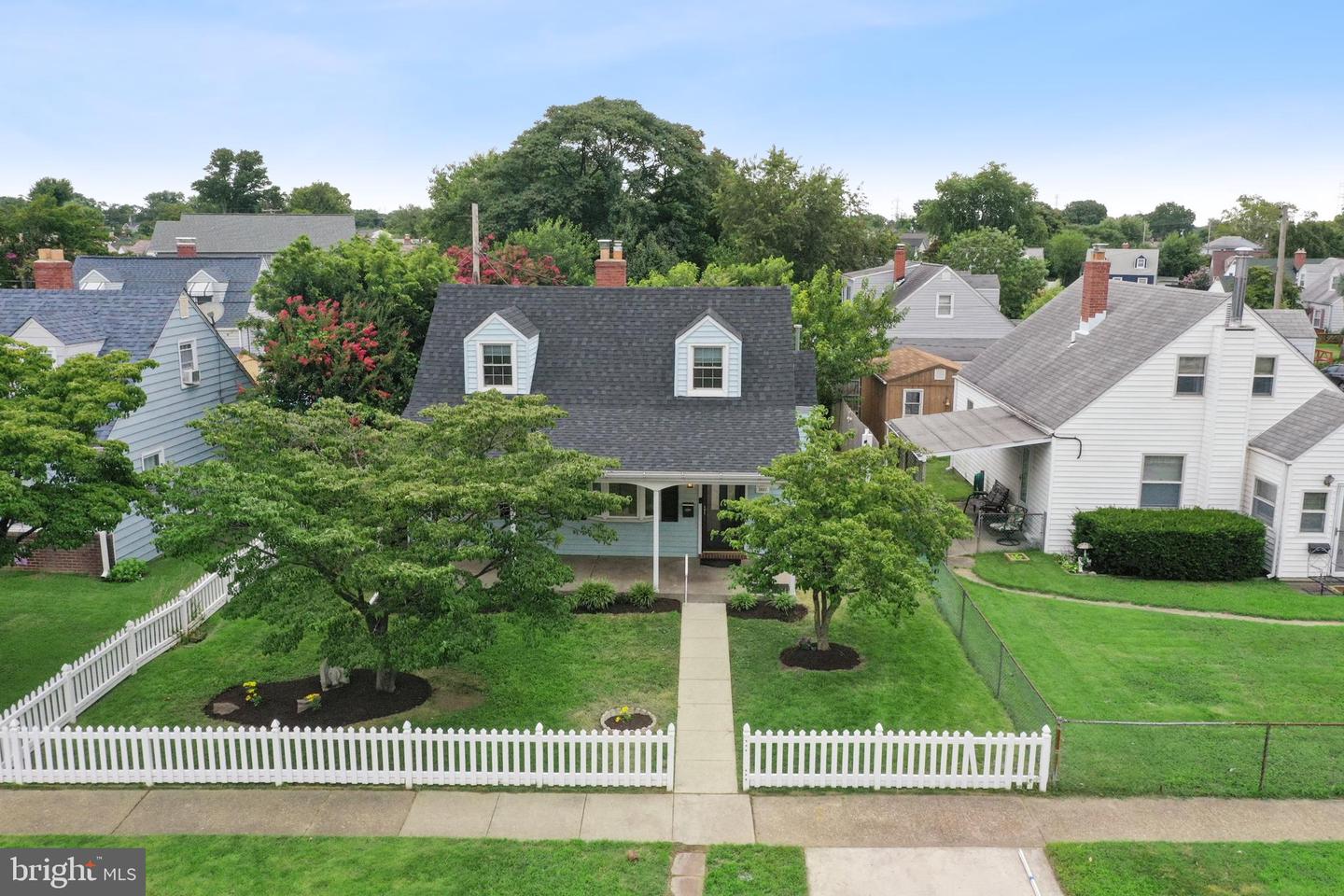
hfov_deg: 65.5
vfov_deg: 46.4
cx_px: 672
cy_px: 448
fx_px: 1045
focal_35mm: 28
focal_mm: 10.26
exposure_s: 1/160
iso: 400
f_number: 11
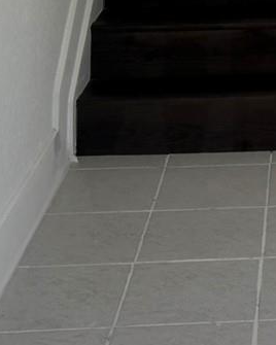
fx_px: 1144
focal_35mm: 112
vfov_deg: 15.4
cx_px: 505
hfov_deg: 12.5
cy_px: -225
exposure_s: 1/405
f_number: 1.78
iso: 100
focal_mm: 6.76
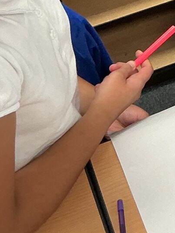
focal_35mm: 139
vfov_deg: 13.6
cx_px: 300
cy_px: -73
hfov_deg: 10.2
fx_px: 936
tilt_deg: -36.7
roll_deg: +4.3
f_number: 1.8
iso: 64
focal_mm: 3
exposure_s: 1/50
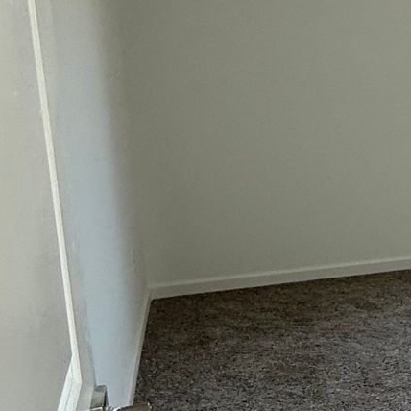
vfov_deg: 31.6
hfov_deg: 24.0
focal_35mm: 54
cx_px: 637
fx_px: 725
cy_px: 208
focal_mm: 2.22
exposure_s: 1/99
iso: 125
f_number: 2.2
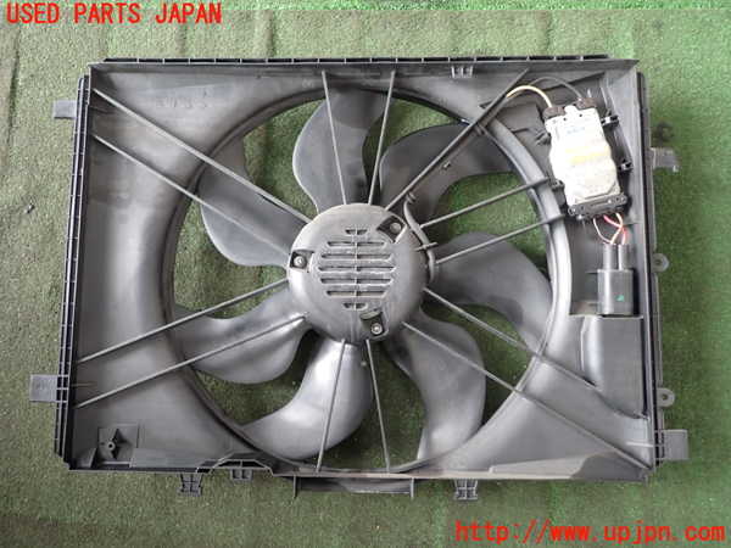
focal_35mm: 25
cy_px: 274
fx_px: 528
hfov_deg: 69.4
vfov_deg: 54.9
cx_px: 366
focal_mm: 4.5
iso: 200
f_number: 2
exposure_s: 1/40
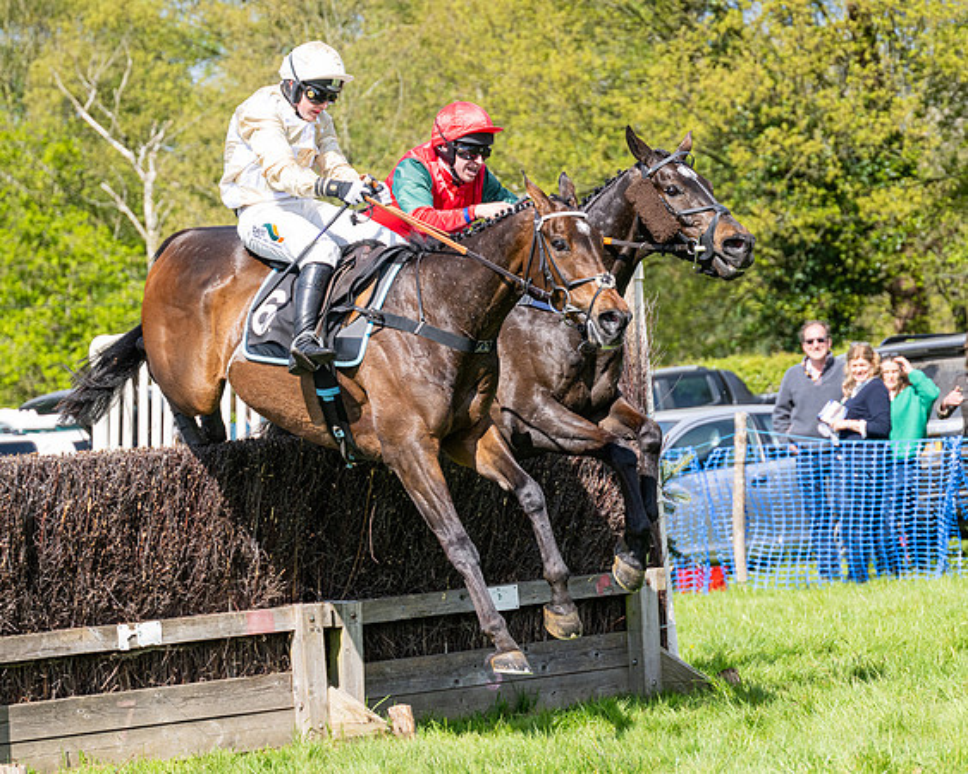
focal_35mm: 153
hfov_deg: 12.6
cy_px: 427
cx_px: 421
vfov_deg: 10.1
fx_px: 4368
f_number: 4
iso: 400
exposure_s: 1/2500
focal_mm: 98
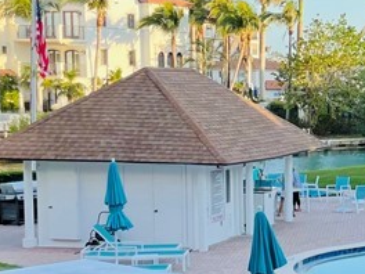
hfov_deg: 16.9
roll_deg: -0.4
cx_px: 607
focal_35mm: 101
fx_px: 1065
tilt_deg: -6.3
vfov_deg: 14.6
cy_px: 212
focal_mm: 4.2
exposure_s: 1/535
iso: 32
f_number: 1.6
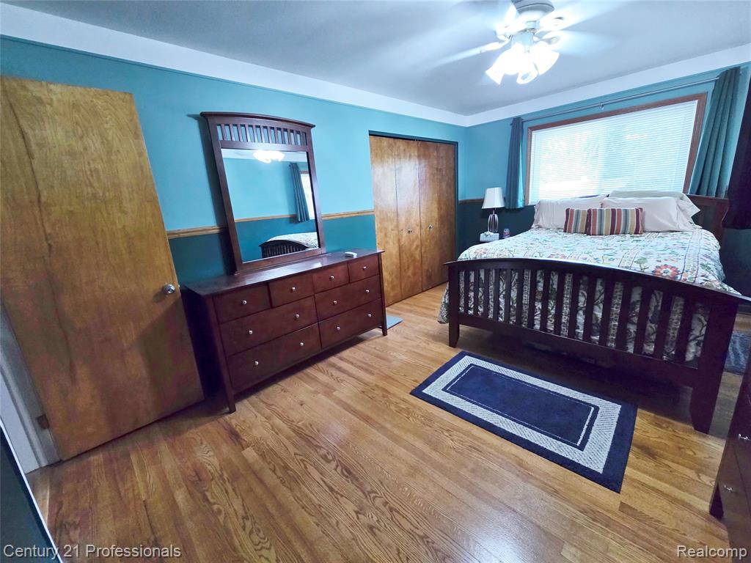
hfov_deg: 106.2
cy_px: 282
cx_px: 376
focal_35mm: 13
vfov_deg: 89.9
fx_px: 282
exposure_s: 1/60
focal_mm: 2.2
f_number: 2.2
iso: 200
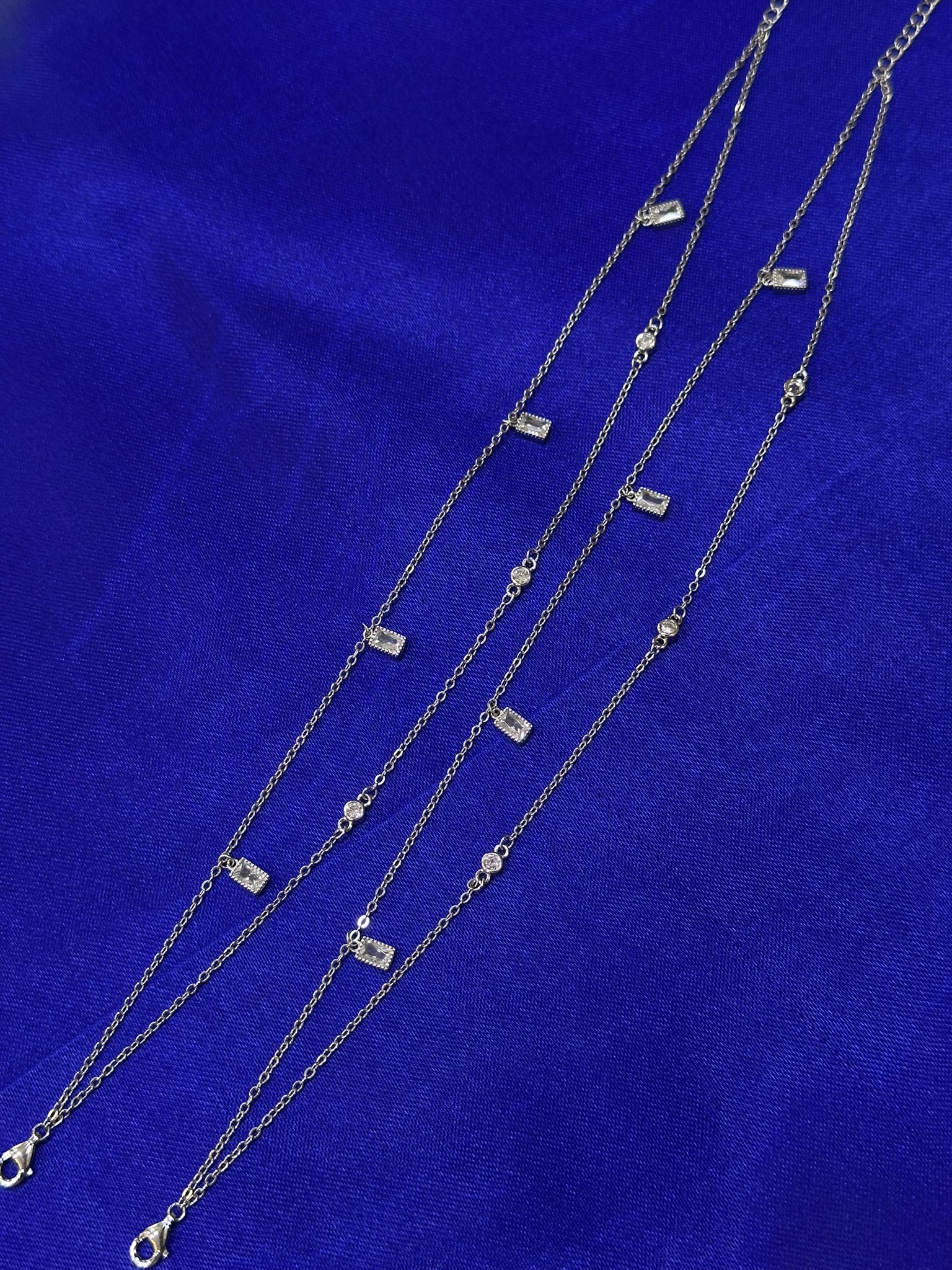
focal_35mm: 48
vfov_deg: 39.7
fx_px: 1760
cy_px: 635
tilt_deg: -70.3
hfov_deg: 30.3
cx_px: 476
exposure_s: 1/50
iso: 80
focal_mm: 6.86
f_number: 1.78
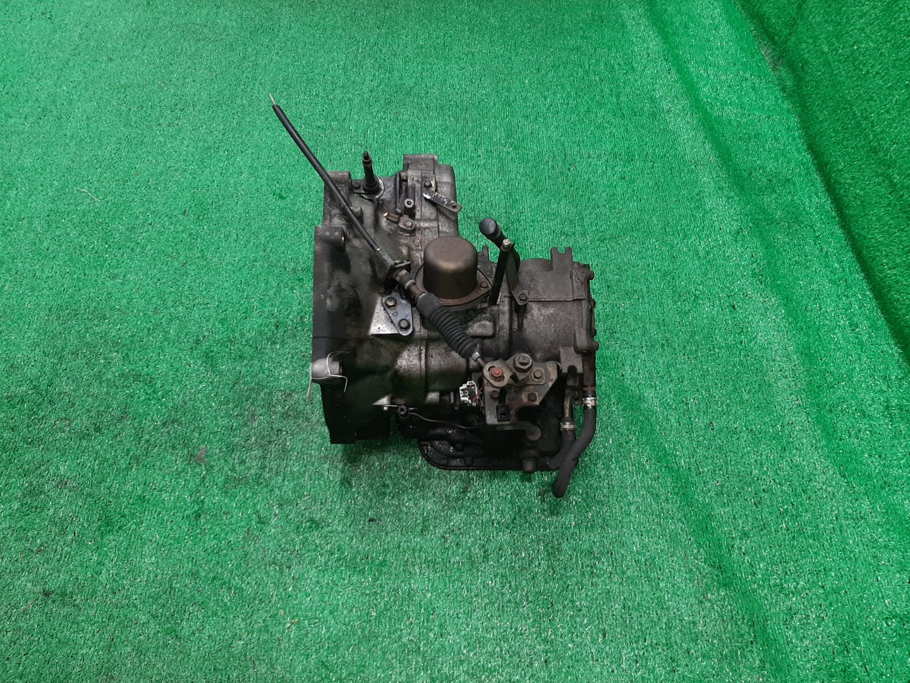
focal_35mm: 26
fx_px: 683
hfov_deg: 67.3
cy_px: 342
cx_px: 455
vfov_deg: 53.1
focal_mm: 3.93
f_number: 1.7
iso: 119
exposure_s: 1/50
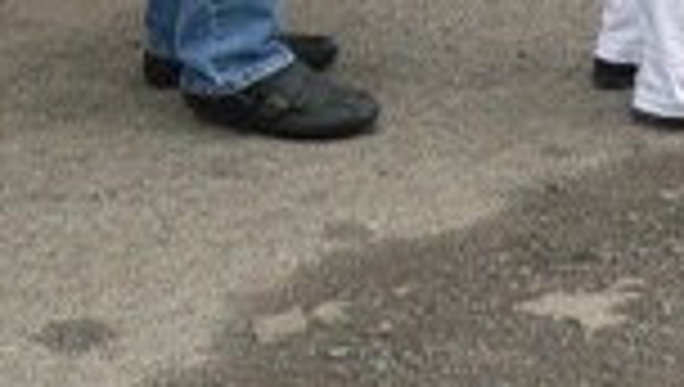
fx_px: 3741
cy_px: -850
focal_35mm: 206
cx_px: 1130
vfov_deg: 5.5
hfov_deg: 10.0
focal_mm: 6
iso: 80
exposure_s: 1/125
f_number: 3.3
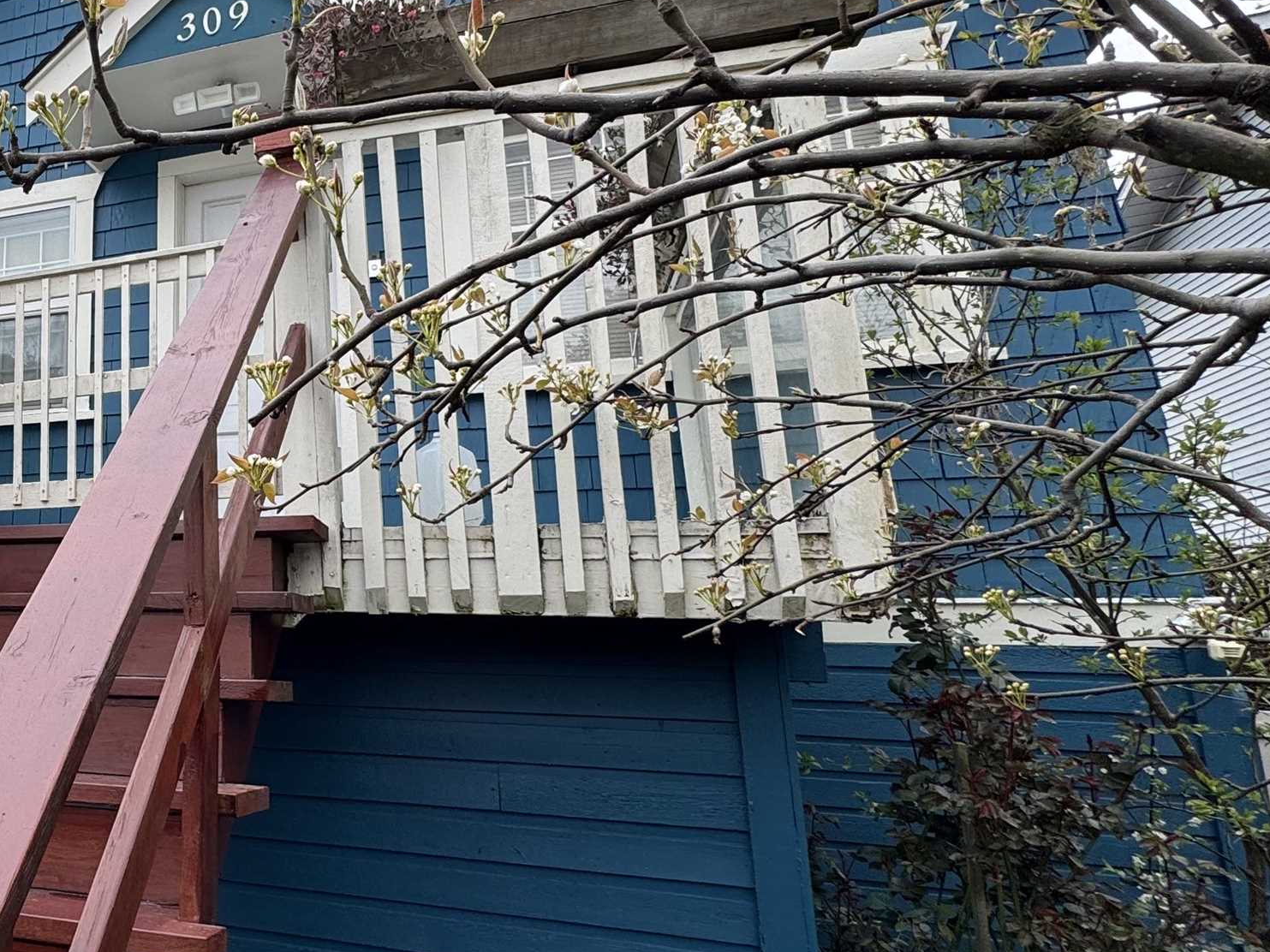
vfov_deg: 48.1
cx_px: 27
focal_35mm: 29
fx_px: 1064
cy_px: 426
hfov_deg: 50.9
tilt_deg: +12.3
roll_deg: -1.3
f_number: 2.2
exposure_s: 1/394
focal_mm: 2.22
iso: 40
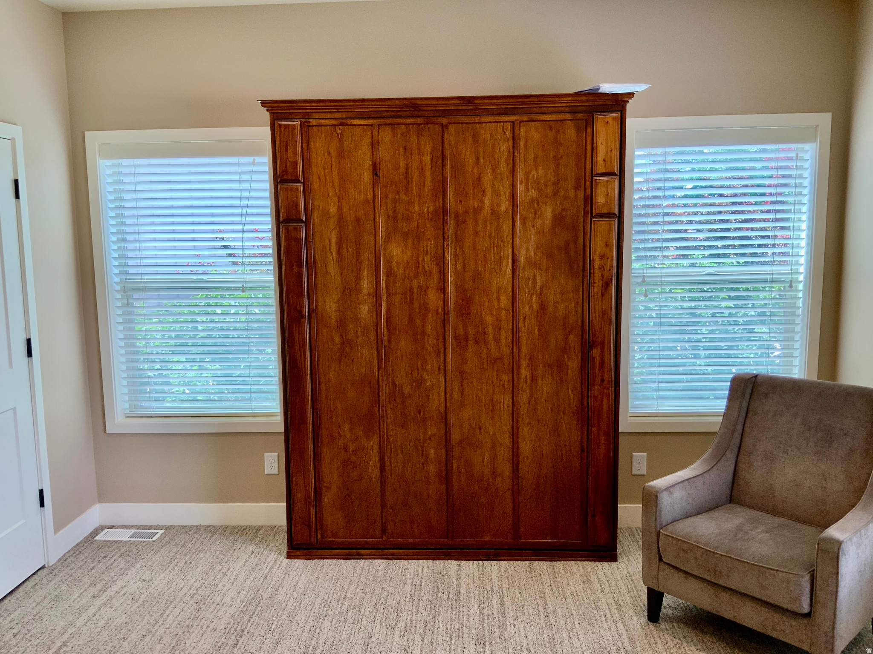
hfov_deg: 61.7
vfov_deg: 48.2
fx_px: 731
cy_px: 327
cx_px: 436
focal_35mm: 29
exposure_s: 1/120
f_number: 1.8
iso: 64
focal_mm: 3
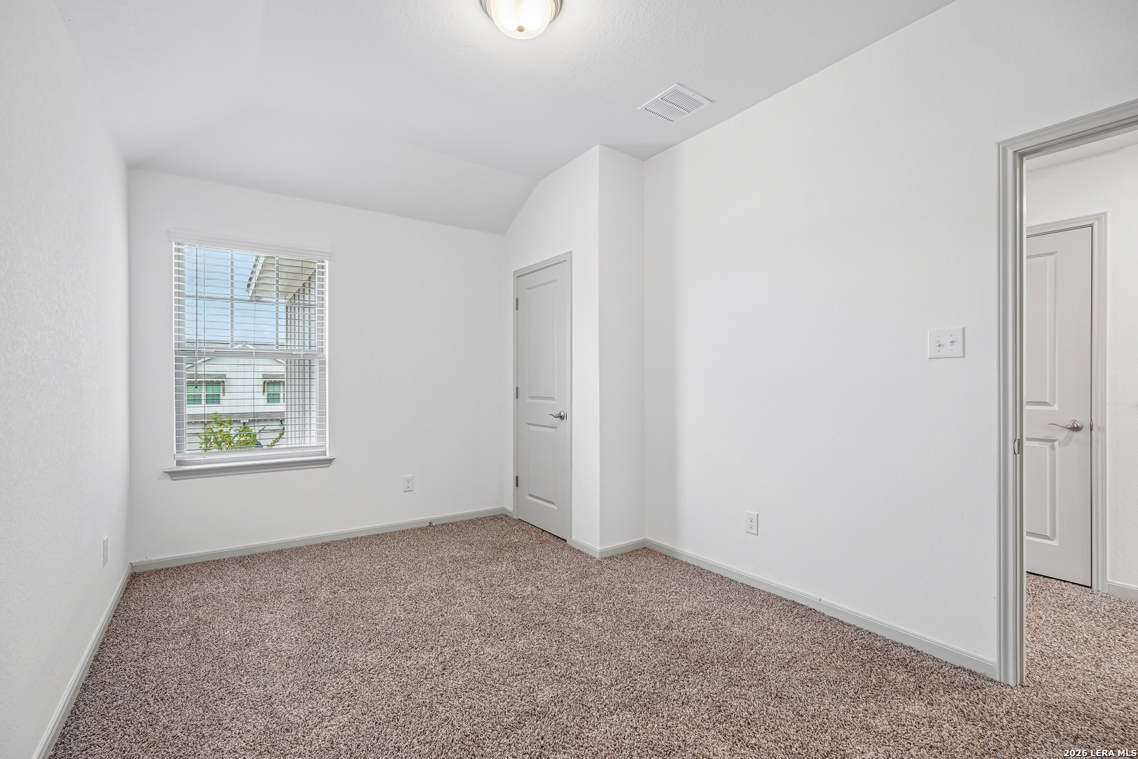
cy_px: 380
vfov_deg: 73.7
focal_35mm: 16
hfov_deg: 96.7
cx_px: 569
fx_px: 506
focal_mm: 16
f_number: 8
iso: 400
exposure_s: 1/20
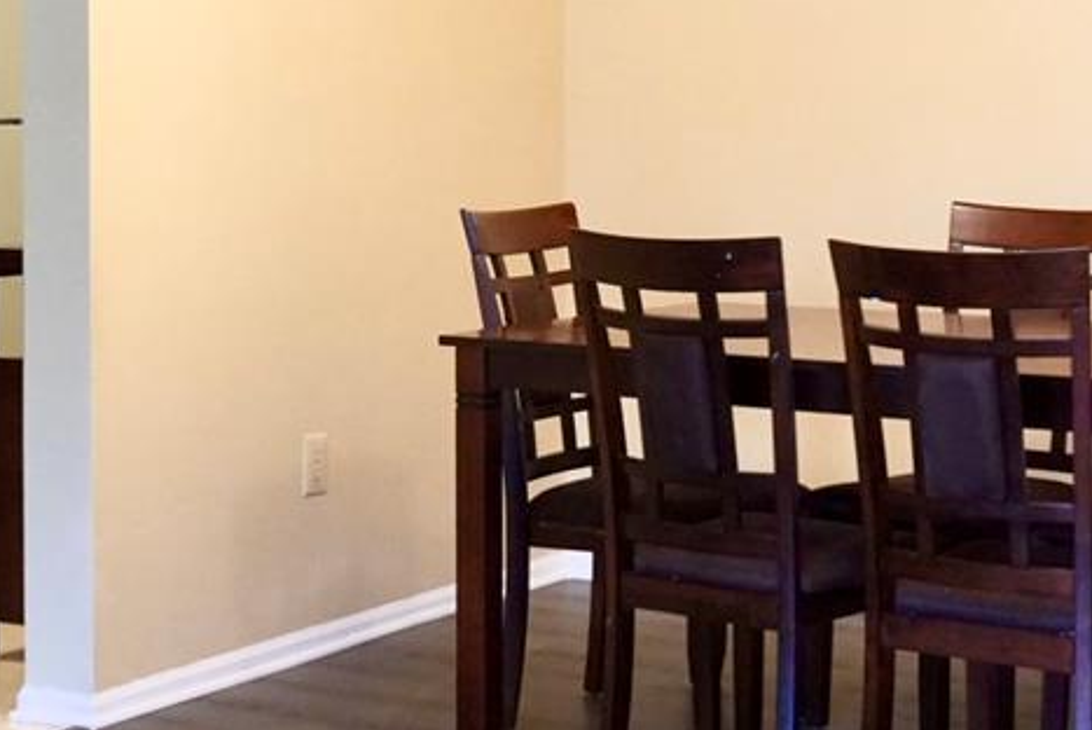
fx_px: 2398
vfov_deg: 17.2
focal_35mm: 79
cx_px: 496
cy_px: 229
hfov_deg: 25.6
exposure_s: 1/160
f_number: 4
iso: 4000
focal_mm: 24
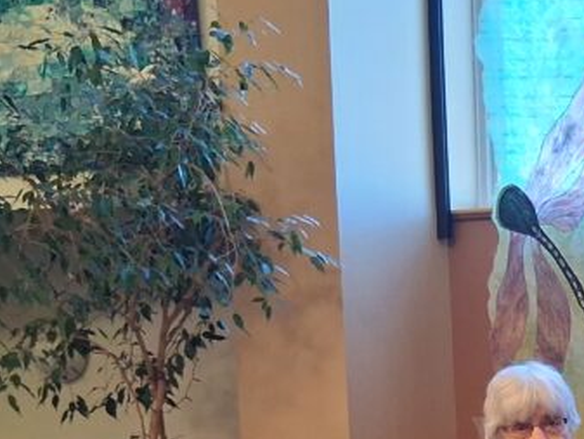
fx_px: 1333
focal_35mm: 79
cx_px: 775
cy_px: 661
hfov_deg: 22.0
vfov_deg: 16.9
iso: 500
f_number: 1.8
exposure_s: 1/50
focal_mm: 3.98
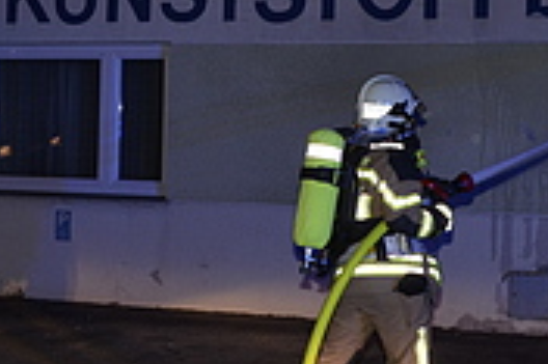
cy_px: 64
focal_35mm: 81
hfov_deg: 24.7
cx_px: 434
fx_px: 1232
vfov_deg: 16.7
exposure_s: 1/60
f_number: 7.1
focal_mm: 20
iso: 1000
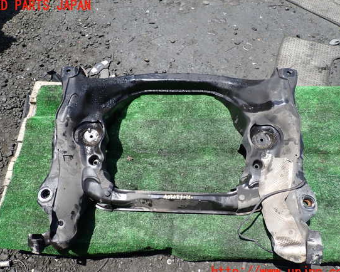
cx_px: 165
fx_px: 272
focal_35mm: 27
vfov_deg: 53.2
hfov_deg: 64.0
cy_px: 139
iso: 100
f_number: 2.8
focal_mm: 4.5
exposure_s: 1/800
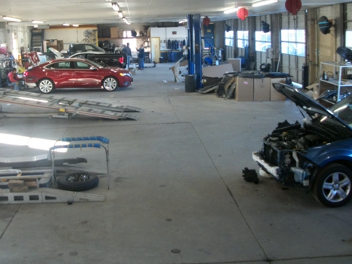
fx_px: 488
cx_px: 125
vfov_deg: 30.1
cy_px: 91
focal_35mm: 48
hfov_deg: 39.3
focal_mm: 5.7
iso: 160
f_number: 2.9
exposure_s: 1/30
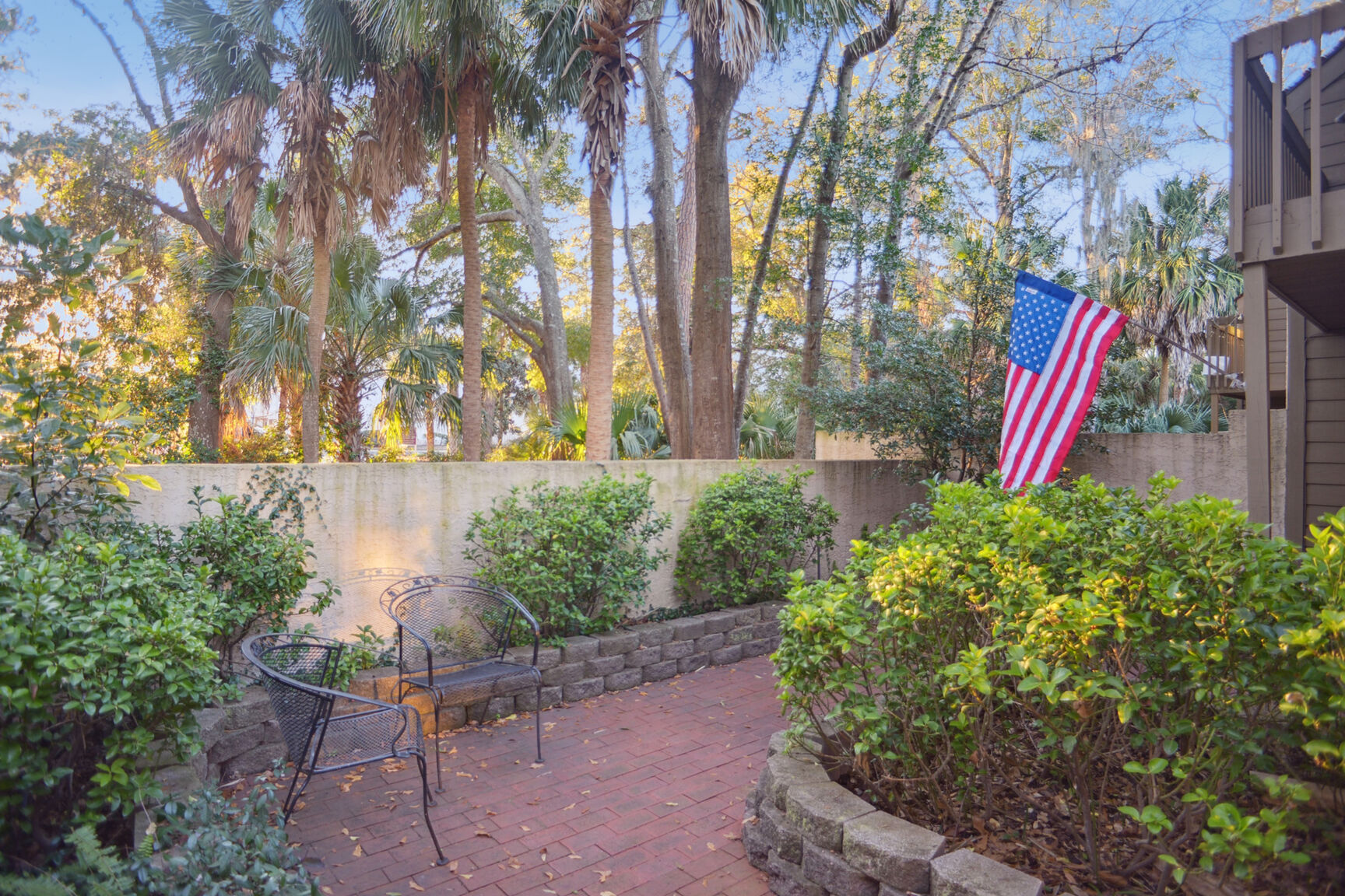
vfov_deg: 61.9
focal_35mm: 20
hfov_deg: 84.0
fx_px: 747
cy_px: 448
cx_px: 672
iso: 400
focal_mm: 20
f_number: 3.5
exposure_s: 1/40
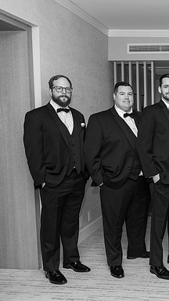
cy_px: 152
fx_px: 351
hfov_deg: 23.9
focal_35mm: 44
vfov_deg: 46.4
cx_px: 218
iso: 1250
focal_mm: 27
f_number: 4
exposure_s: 1/200
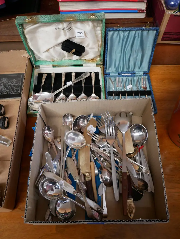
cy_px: 120
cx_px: 90
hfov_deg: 46.8
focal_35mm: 30
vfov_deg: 60.0
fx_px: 208
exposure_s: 1/60
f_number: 4
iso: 2000
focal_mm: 15
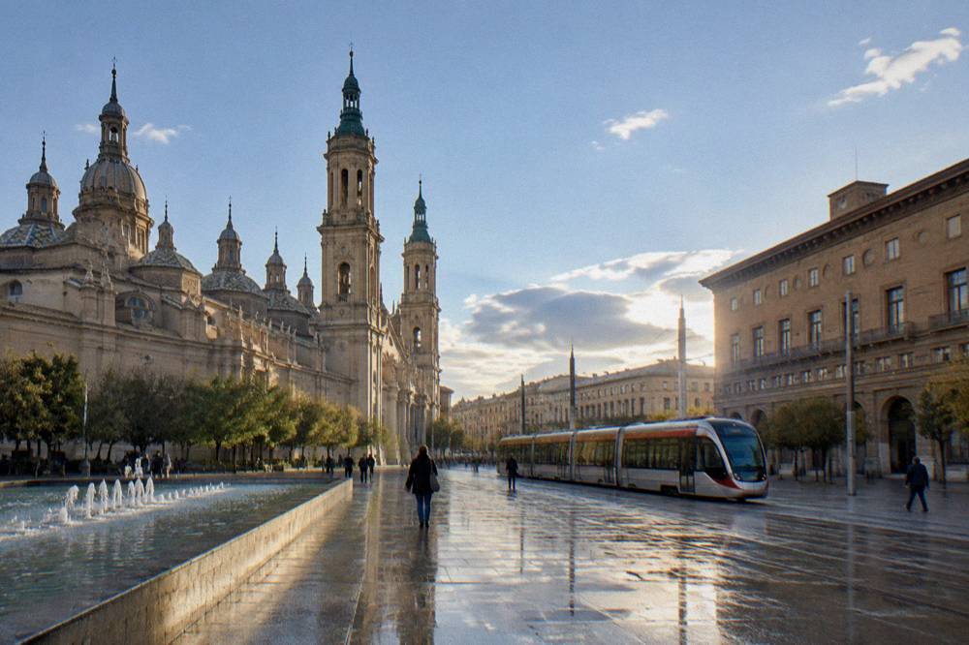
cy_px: 322
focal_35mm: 49
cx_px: 484
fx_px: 1318
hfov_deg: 40.4
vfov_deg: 27.5
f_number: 5.6
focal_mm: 49
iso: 400
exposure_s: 1/640
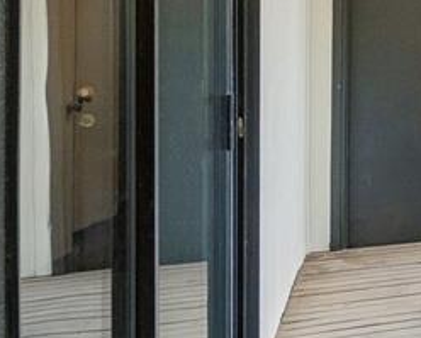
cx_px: 699
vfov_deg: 25.8
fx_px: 724
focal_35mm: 58
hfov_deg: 23.0
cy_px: 61
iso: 100
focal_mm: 10
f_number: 9
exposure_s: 1/60
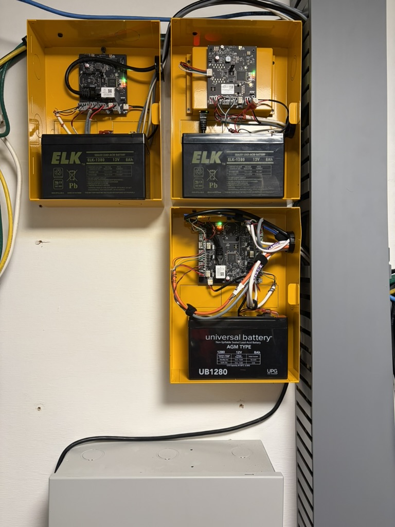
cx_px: 198
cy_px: 264
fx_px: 396
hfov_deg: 53.1
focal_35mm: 26
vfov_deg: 67.3
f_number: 1.6
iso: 160
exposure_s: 1/60
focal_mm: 5.96
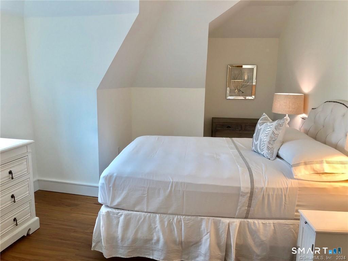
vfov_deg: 49.7
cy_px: 130
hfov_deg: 63.4
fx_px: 281
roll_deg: -0.6
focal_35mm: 28
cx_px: 174
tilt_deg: -10.8
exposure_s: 1/40
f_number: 1.8
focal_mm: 3.99
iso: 25
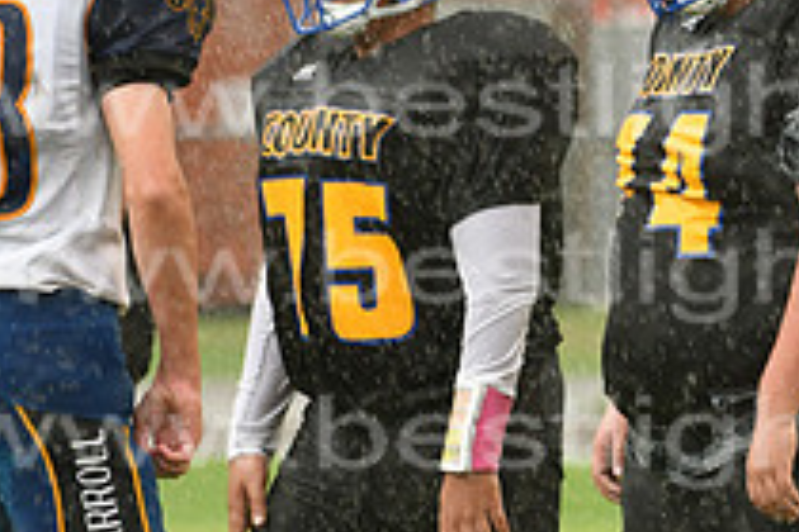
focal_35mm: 580
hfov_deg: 3.6
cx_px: 822
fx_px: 12872
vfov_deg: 2.4
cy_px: 359
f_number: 4.5
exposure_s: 1/640
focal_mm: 140
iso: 1000
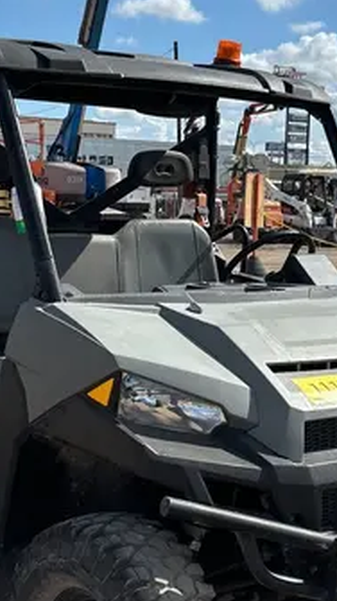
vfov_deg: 33.8
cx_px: 154
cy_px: 324
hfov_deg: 19.4
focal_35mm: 62
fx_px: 987
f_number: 1.6
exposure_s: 1/4082
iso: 50
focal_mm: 5.96
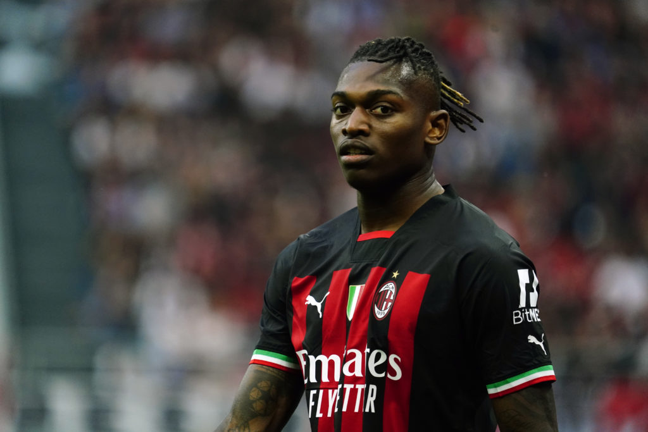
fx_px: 10801
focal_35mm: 600
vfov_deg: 2.3
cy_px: 216
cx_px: 324
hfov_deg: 3.4
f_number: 6.3
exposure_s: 1/1000
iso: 4000
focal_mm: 600
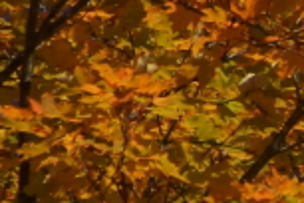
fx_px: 23144
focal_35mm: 2741
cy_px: 159
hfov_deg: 0.8
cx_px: 1033
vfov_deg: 0.5
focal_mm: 250
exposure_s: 1/400
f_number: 6.3
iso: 250
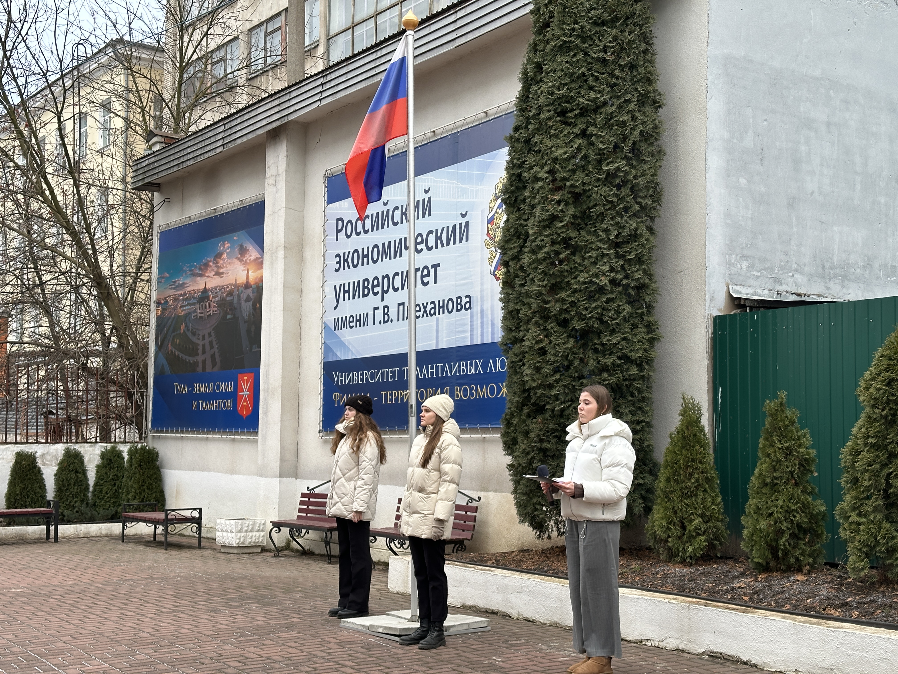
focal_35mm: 48
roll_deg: -1.3
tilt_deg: +4.1
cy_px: 337
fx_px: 1245
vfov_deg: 30.3
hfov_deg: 39.7
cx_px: 449
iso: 50
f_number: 1.78
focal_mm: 6.86
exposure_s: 1/142
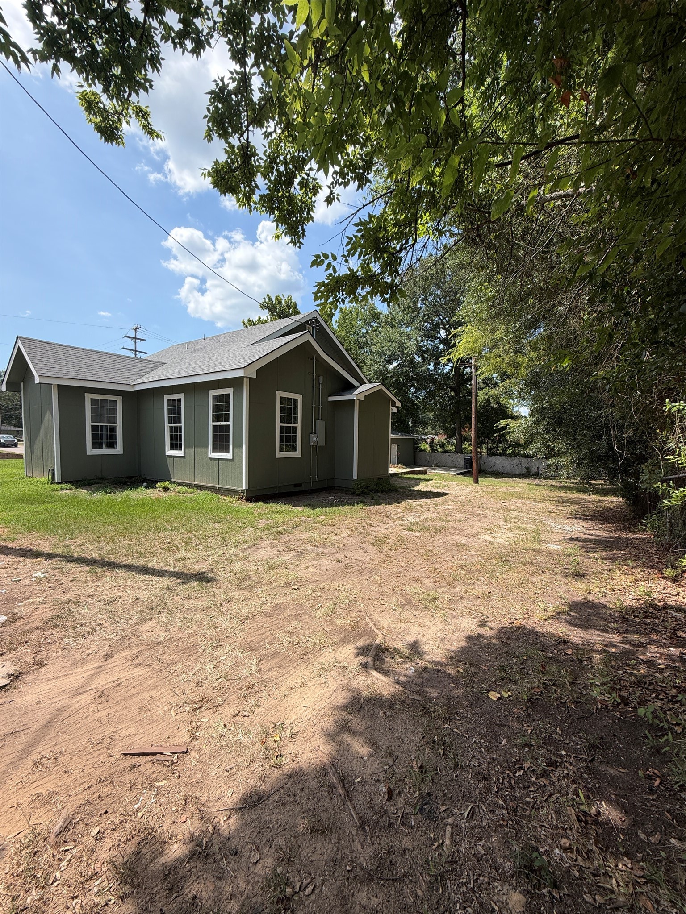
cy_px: 457
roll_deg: +0.5
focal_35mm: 14
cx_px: 343
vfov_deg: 102.1
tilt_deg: -3.2
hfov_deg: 85.7
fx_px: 370
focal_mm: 2.22
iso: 32
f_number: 2.2
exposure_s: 1/770
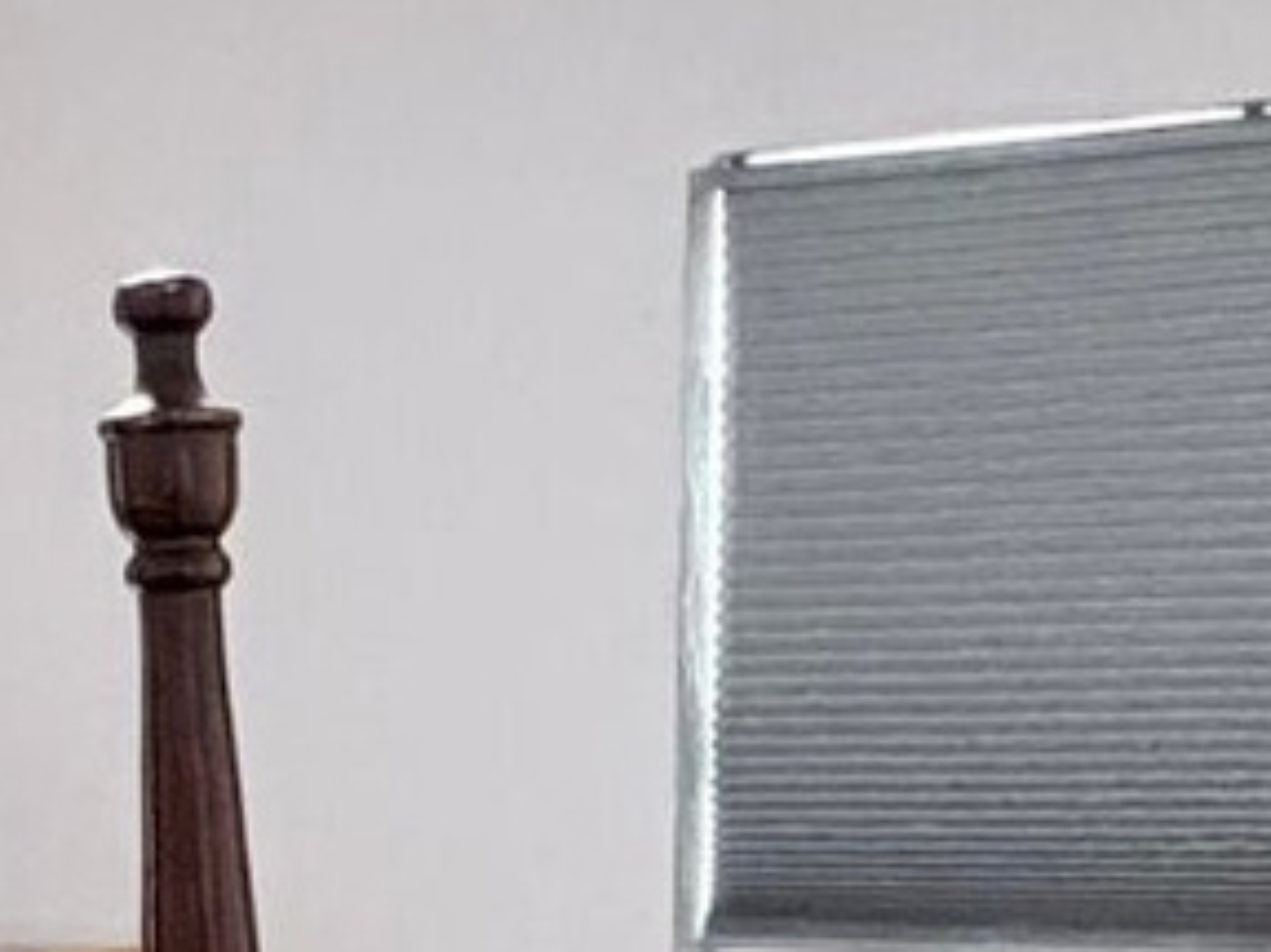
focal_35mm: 100
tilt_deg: -10.9
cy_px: 1382
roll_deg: +1.3
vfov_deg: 14.0
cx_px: 93
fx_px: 3670
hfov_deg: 19.2
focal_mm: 2.22
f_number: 2.2
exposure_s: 1/60
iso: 640
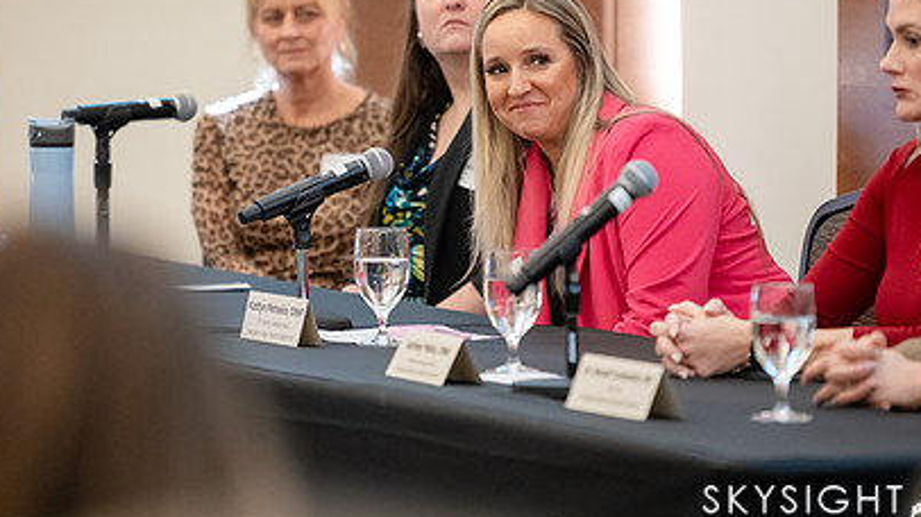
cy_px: 117
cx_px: 442
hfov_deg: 7.0
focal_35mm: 307
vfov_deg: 4.0
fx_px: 7494
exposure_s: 1/320
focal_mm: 200
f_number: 2.8
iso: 3200
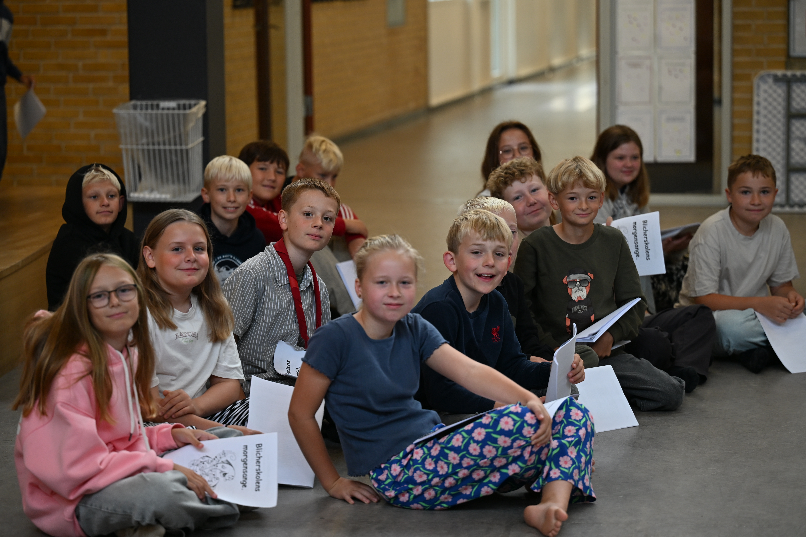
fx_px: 2239
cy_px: 268
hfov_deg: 20.4
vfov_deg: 13.7
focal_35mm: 100
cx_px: 403
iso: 640
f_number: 2.8
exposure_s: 1/125
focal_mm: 100
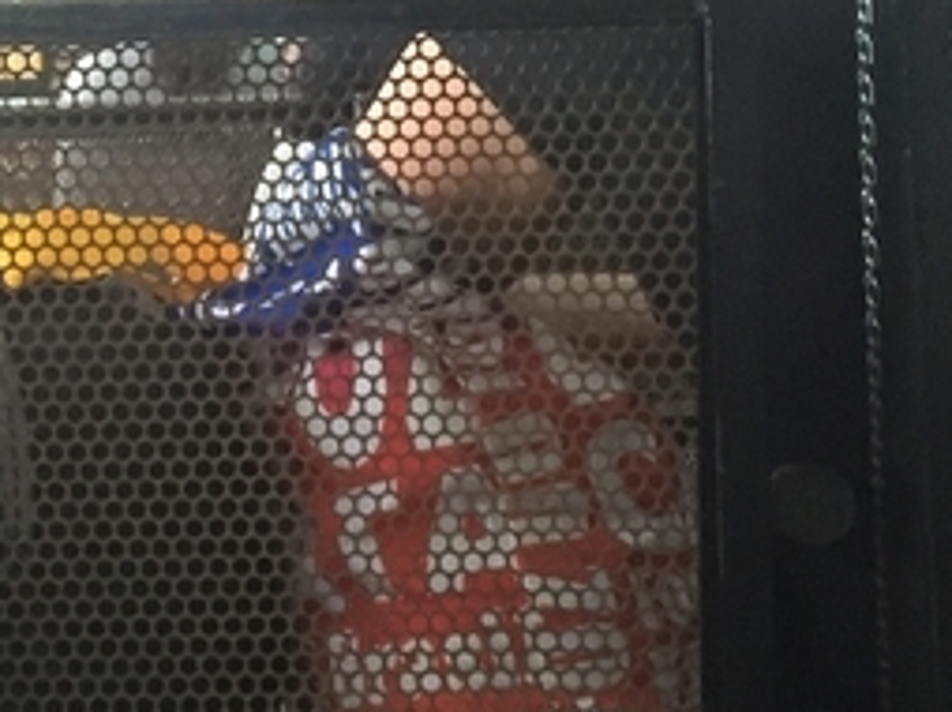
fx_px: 3215
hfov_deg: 16.4
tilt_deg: +4.9
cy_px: -120
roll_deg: +1.9
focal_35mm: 117
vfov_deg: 12.4
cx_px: -75
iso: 250
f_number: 2.2
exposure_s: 1/20
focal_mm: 4.15
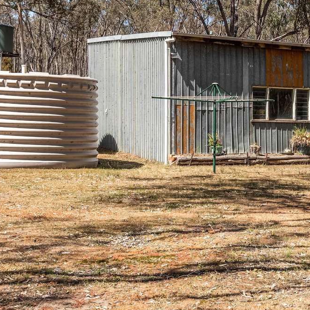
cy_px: 101
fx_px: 770
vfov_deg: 22.7
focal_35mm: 76
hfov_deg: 21.6
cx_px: 337
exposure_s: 1/800
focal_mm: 31
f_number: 5.6
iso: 200
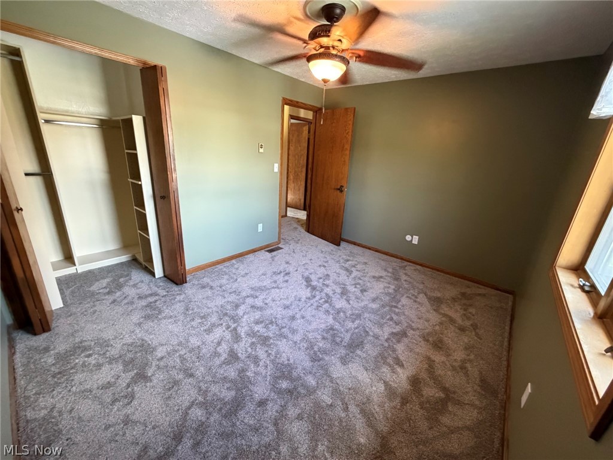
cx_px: 306
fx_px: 248
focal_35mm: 14
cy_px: 230
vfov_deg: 85.7
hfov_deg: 102.1
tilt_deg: -17.9
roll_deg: -3.9
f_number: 2.2
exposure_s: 1/60
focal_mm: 2.22
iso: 640
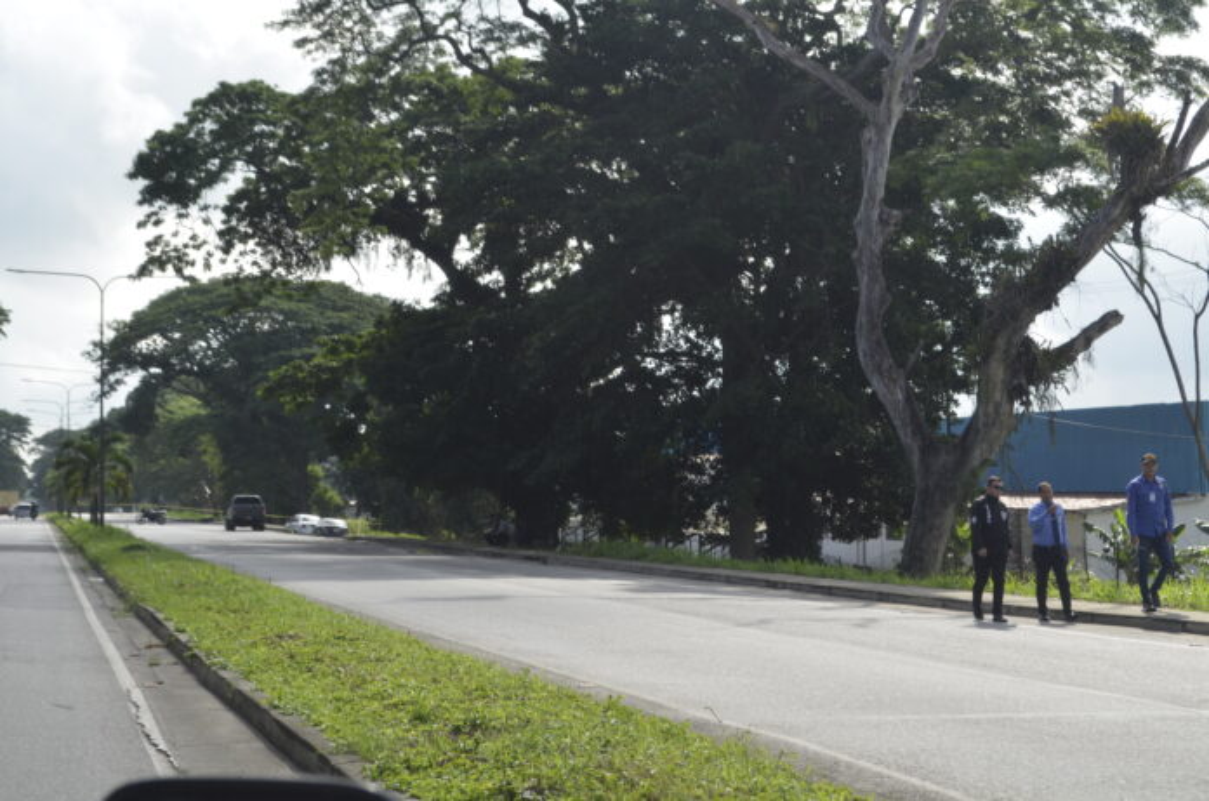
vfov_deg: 19.6
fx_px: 2312
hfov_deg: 29.3
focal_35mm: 69
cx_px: 604
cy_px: 400
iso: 160
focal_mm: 46
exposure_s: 1/250
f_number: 8
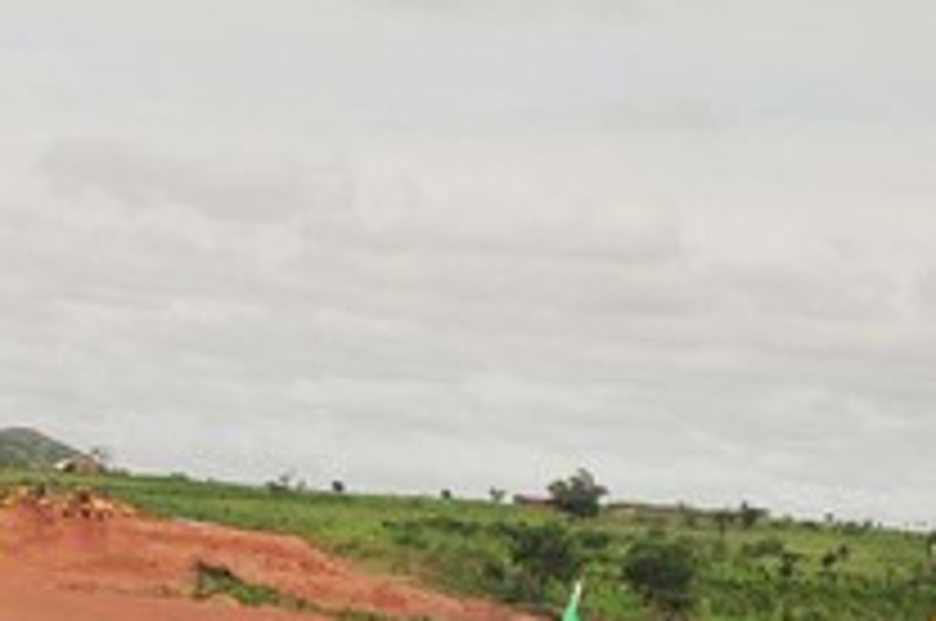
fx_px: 3490
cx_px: -135
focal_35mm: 134
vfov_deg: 10.0
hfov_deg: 14.8
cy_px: 806
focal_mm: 31
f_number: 18
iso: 200
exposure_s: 1/250
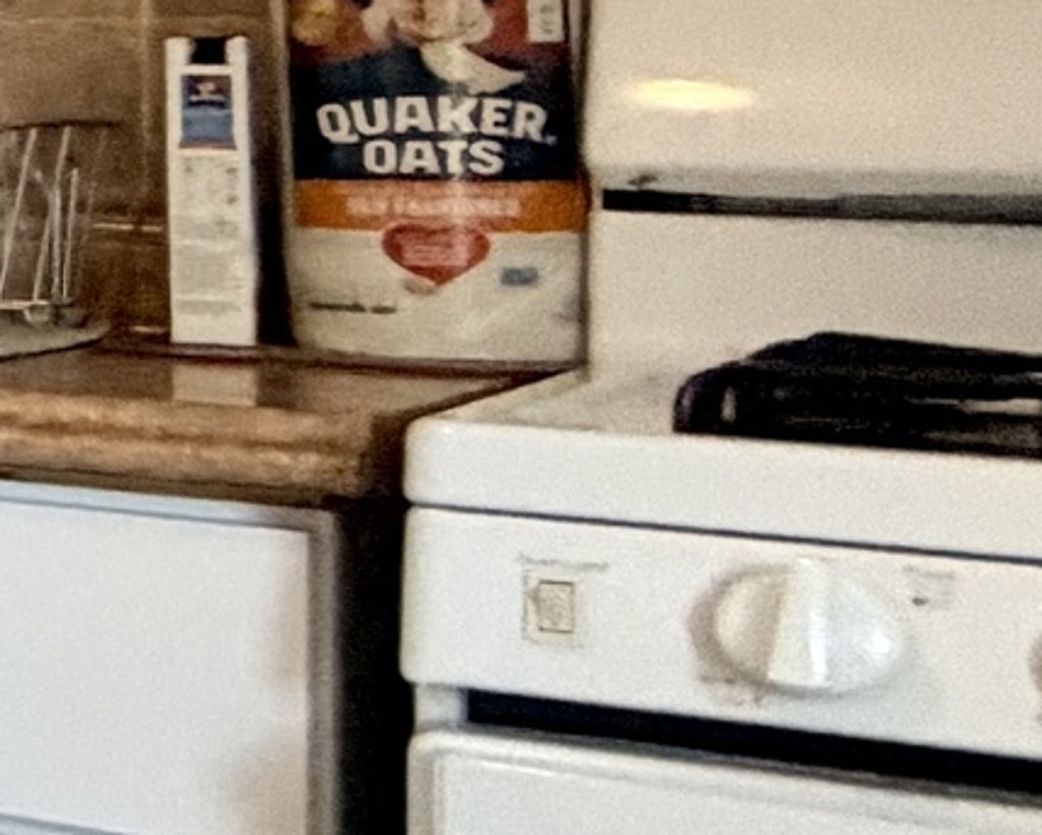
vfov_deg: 15.4
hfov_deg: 9.7
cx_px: -2564
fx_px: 3024
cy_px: -5
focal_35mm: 98
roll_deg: -1.5
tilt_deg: +0.7
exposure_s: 1/60
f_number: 2.2
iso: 250
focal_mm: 2.22
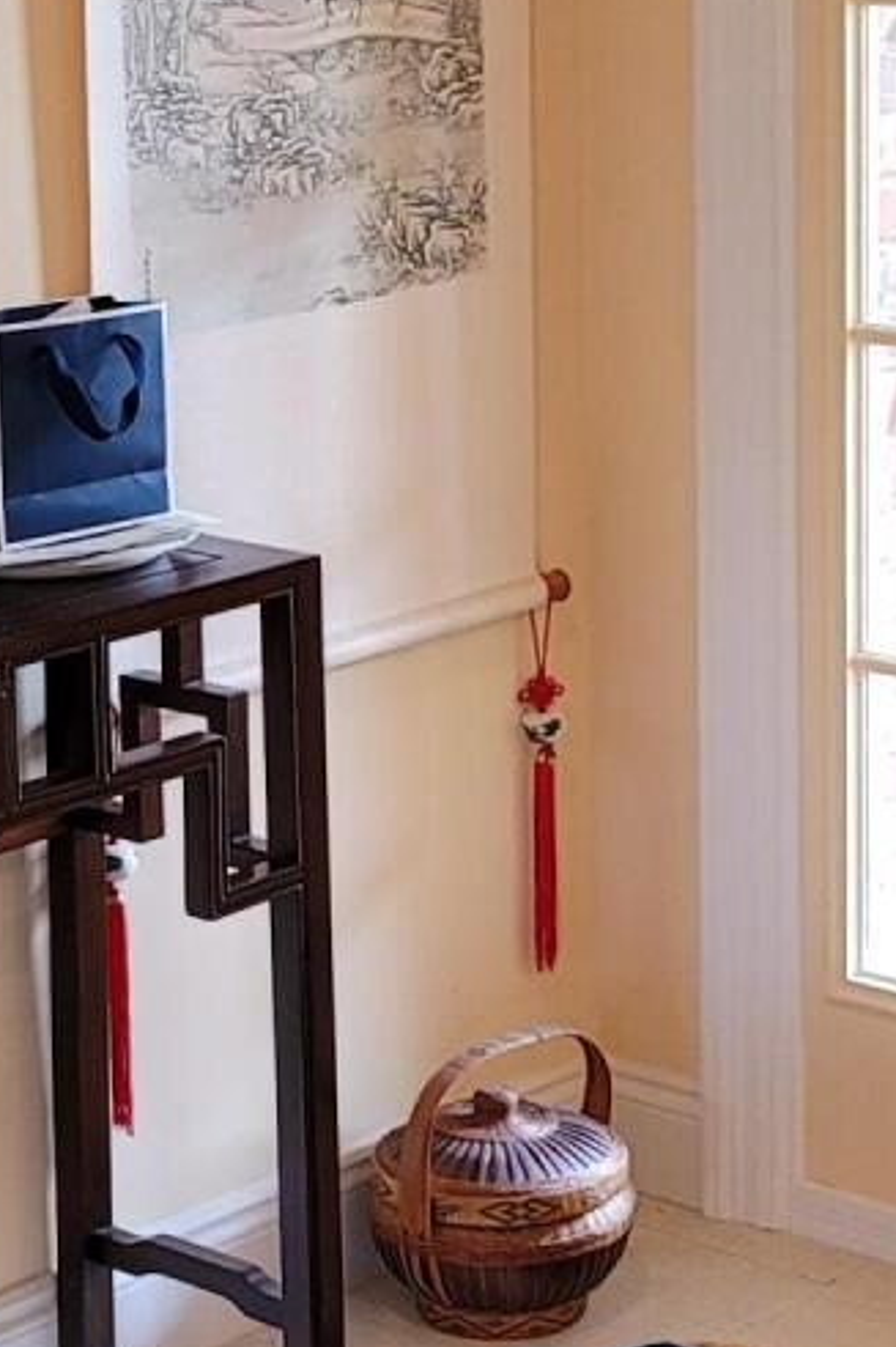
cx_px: 216
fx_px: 3960
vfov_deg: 19.2
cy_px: 379
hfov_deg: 12.9
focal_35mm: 106
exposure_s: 1/59
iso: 250
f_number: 1.8
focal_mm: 7
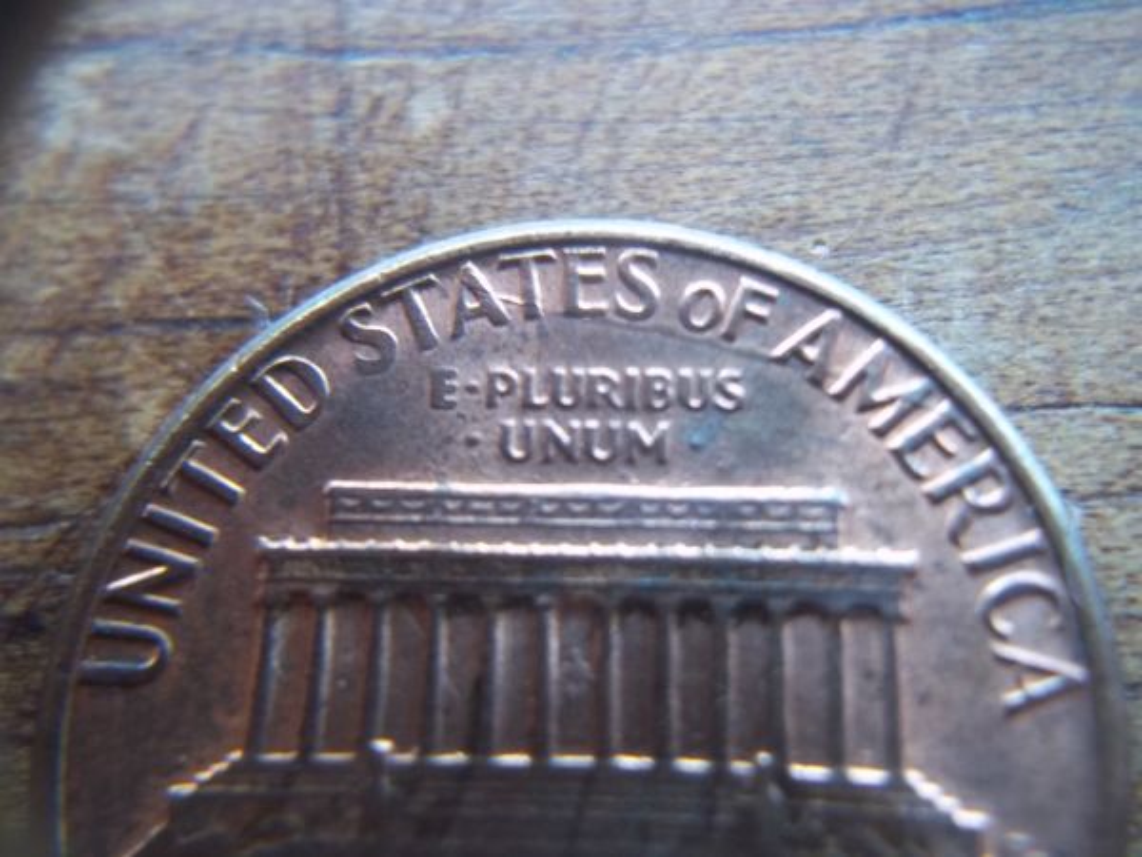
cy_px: 428
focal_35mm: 36
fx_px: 1188
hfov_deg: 51.4
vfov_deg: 39.7
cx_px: 571
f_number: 3.1
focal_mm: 6.5
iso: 160
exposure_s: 1/30
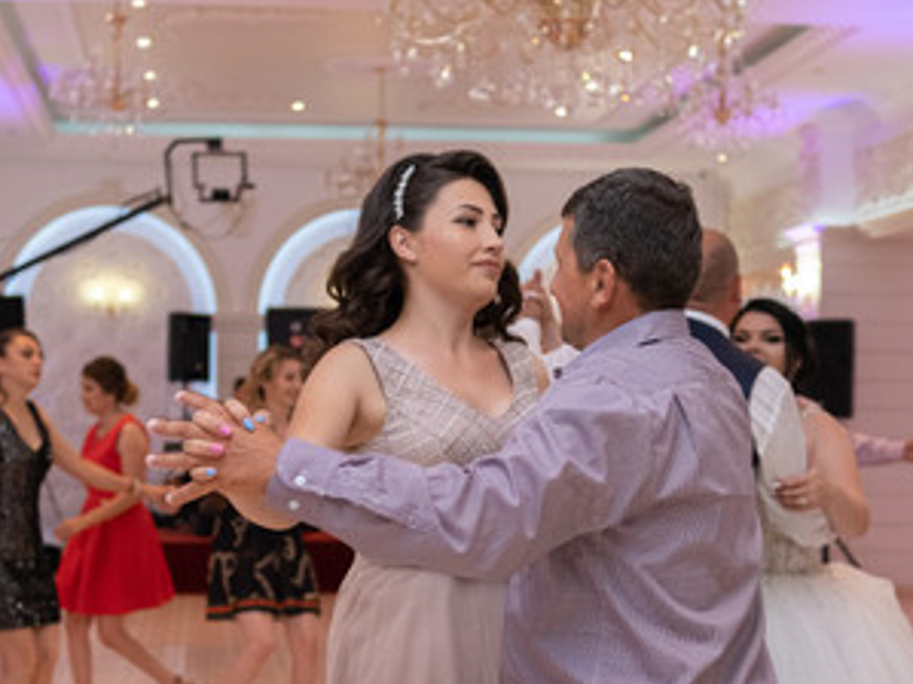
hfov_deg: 27.0
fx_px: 1898
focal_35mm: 72
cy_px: 580
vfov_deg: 20.1
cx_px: 502
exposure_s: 1/125
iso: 800
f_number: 2
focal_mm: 23
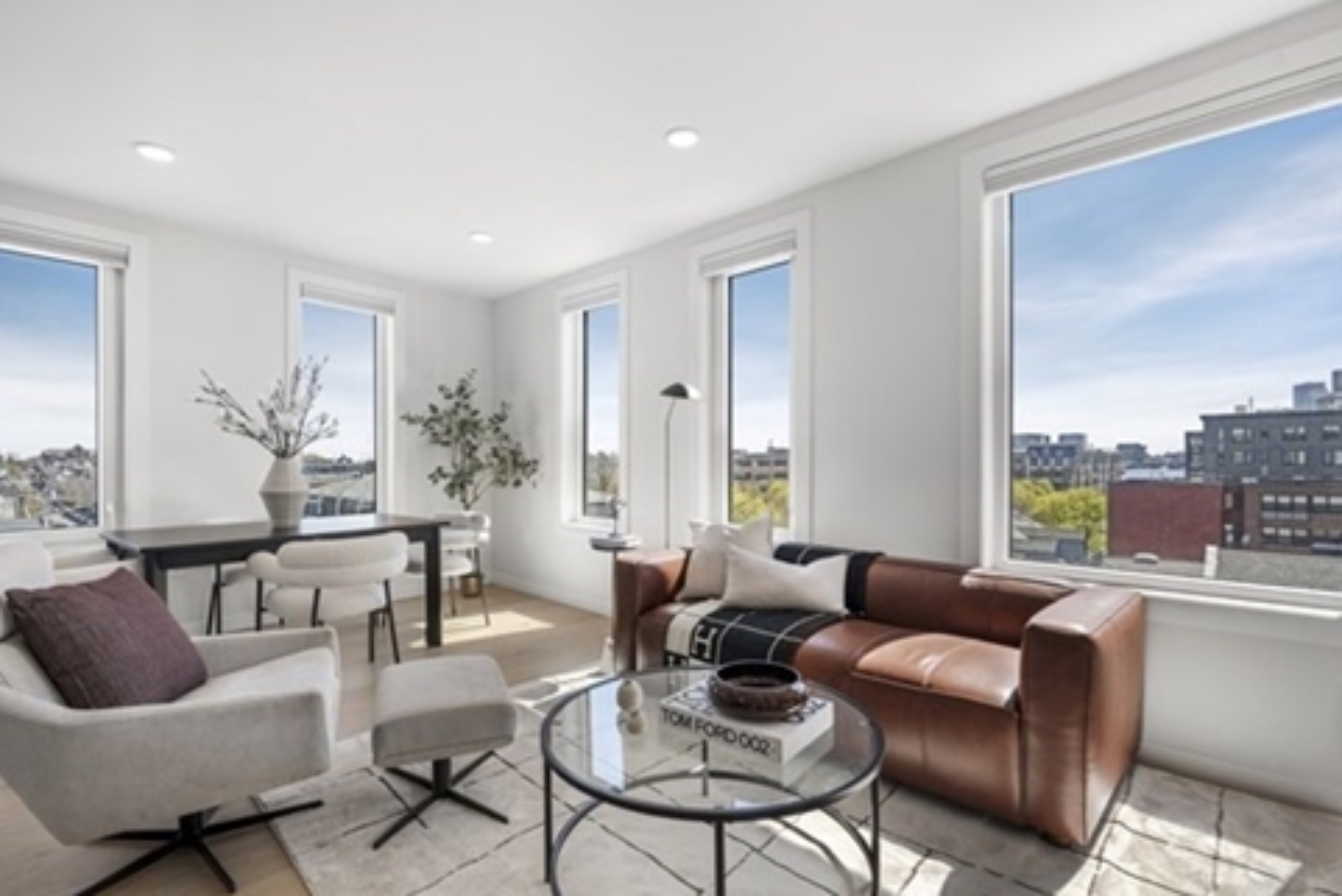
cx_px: 660
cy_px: 462
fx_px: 634
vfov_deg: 70.5
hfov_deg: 93.3
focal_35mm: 17
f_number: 5.6
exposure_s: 1/13
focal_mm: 16
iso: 64
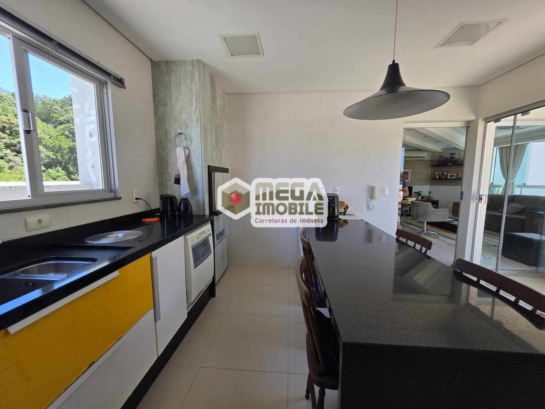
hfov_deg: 106.2
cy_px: 204
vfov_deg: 89.9
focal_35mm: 13
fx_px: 205
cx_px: 272
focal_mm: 2.2
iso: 64
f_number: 1.9
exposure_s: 1/359
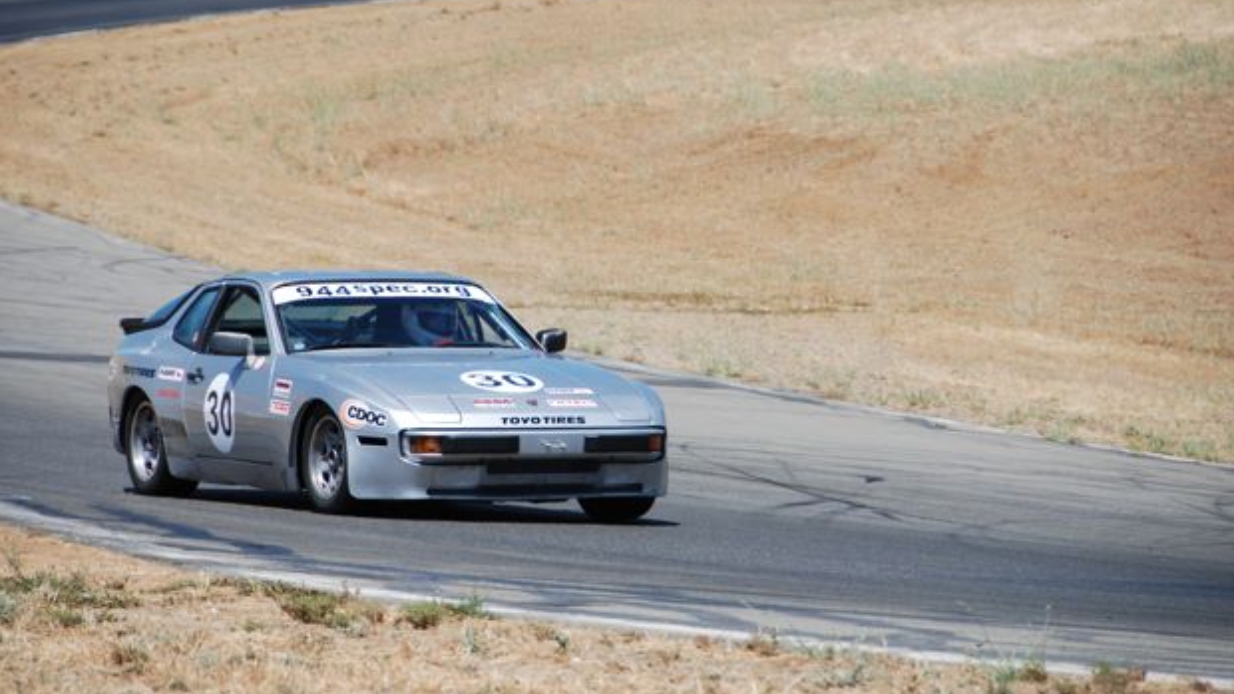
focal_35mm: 276
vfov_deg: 4.4
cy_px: 304
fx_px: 9032
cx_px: 601
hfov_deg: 7.8
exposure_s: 1/1000
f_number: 5.6
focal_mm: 170
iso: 200
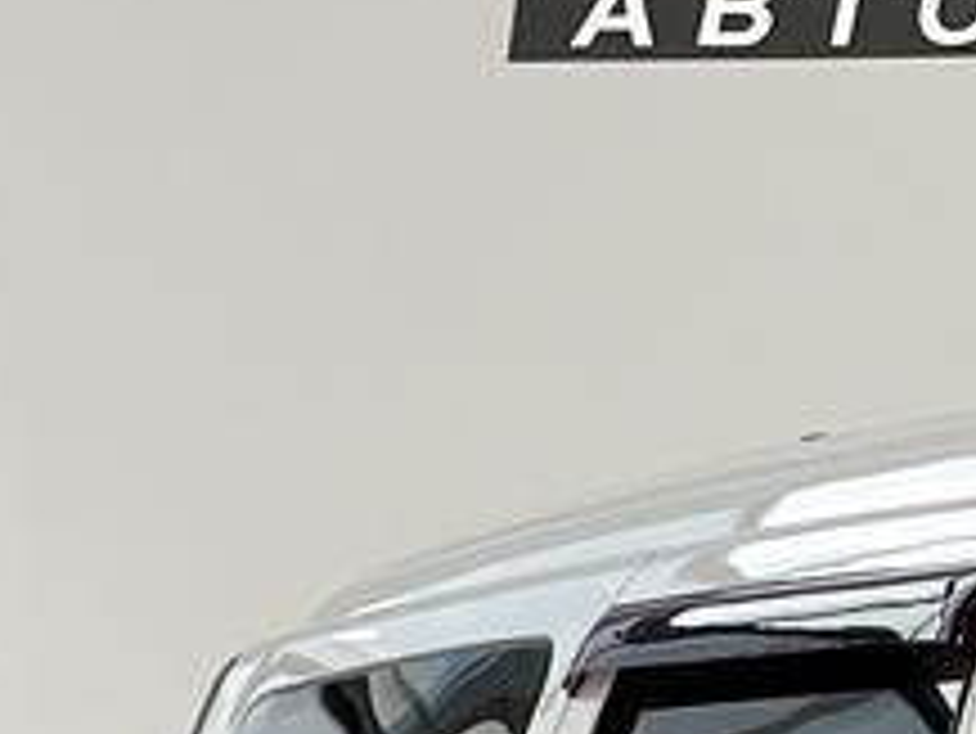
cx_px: 2528
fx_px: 8125
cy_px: 1454
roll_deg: +2.3
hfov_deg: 6.5
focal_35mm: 288
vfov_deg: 5.1
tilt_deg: -2.3
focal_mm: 6
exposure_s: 1/99
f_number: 2
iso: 80
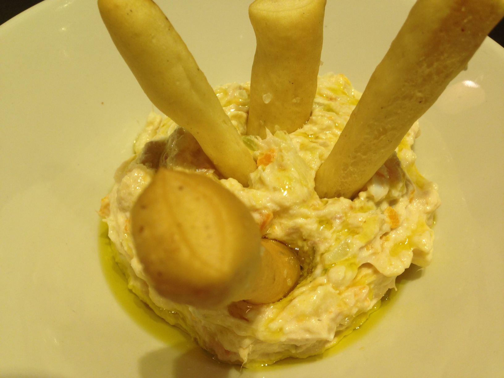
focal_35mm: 33
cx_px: 252
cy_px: 189
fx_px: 480
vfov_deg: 42.9
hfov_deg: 55.4
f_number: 2.4
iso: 50
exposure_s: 1/20
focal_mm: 4.12
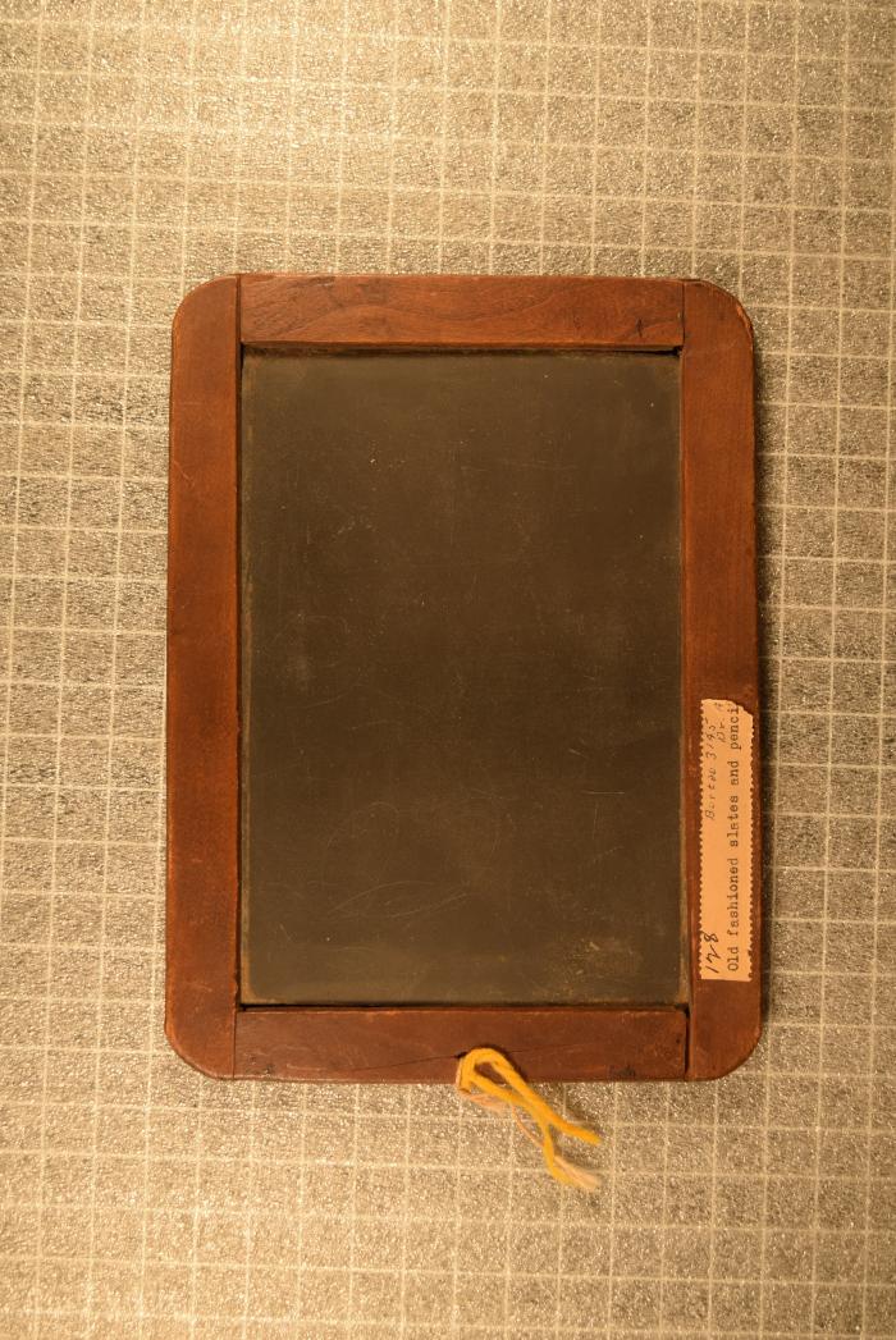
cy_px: 670
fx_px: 1900
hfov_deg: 26.5
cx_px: 448
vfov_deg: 38.9
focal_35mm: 51
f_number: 6.3
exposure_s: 1/160
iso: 400
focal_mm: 34
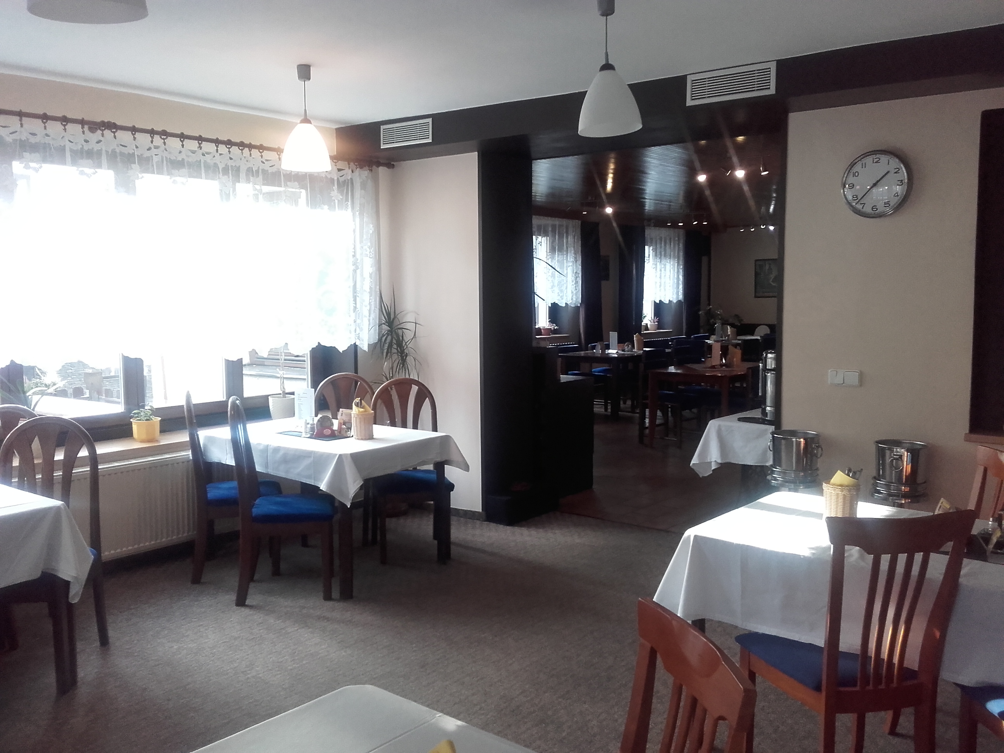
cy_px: 376
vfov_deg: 45.4
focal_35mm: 31
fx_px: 899
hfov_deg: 58.4
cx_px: 502
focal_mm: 3.31
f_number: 2.2
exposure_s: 1/40
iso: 100
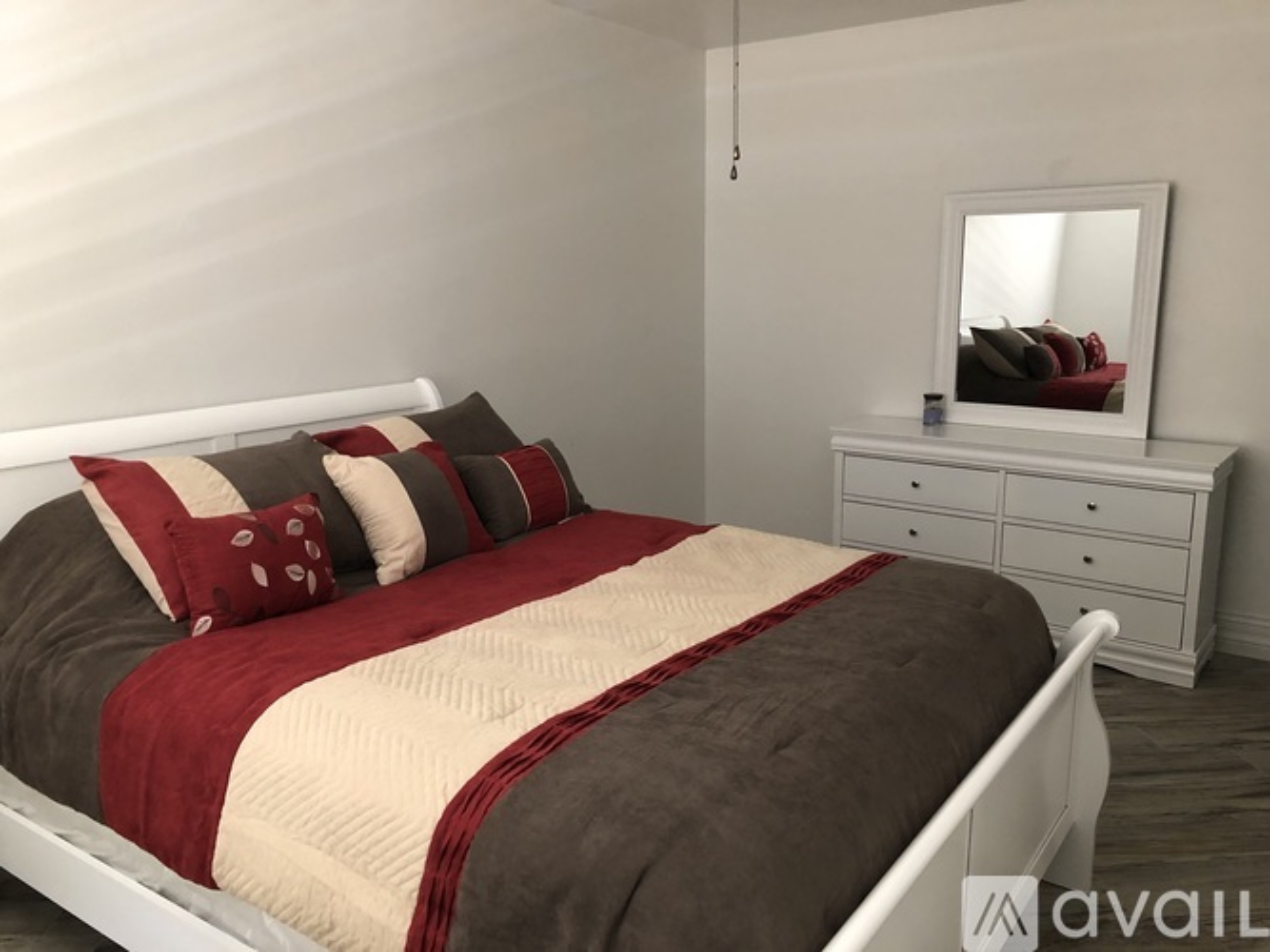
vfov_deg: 49.7
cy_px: 476
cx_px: 635
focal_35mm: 28
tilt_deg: -11.8
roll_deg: +1.6
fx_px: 1027
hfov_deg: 63.5
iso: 64
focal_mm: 4
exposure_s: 1/15
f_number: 1.8
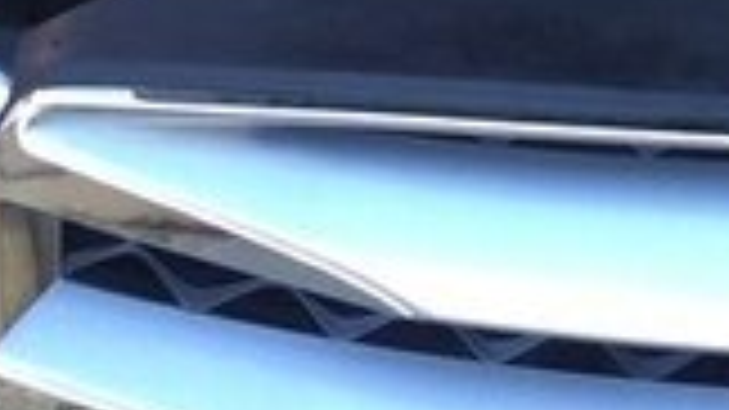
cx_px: 986
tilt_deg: -32.7
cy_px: -683
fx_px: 2493
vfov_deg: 8.3
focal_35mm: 129
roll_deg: -0.6
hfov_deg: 15.7
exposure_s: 1/50
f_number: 2.2
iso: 32
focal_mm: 4.15
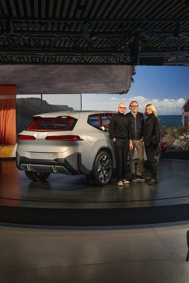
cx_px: 94
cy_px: 142
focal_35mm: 51
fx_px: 402
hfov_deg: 26.5
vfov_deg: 38.9
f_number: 7.1
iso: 640
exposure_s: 1/160
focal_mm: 51
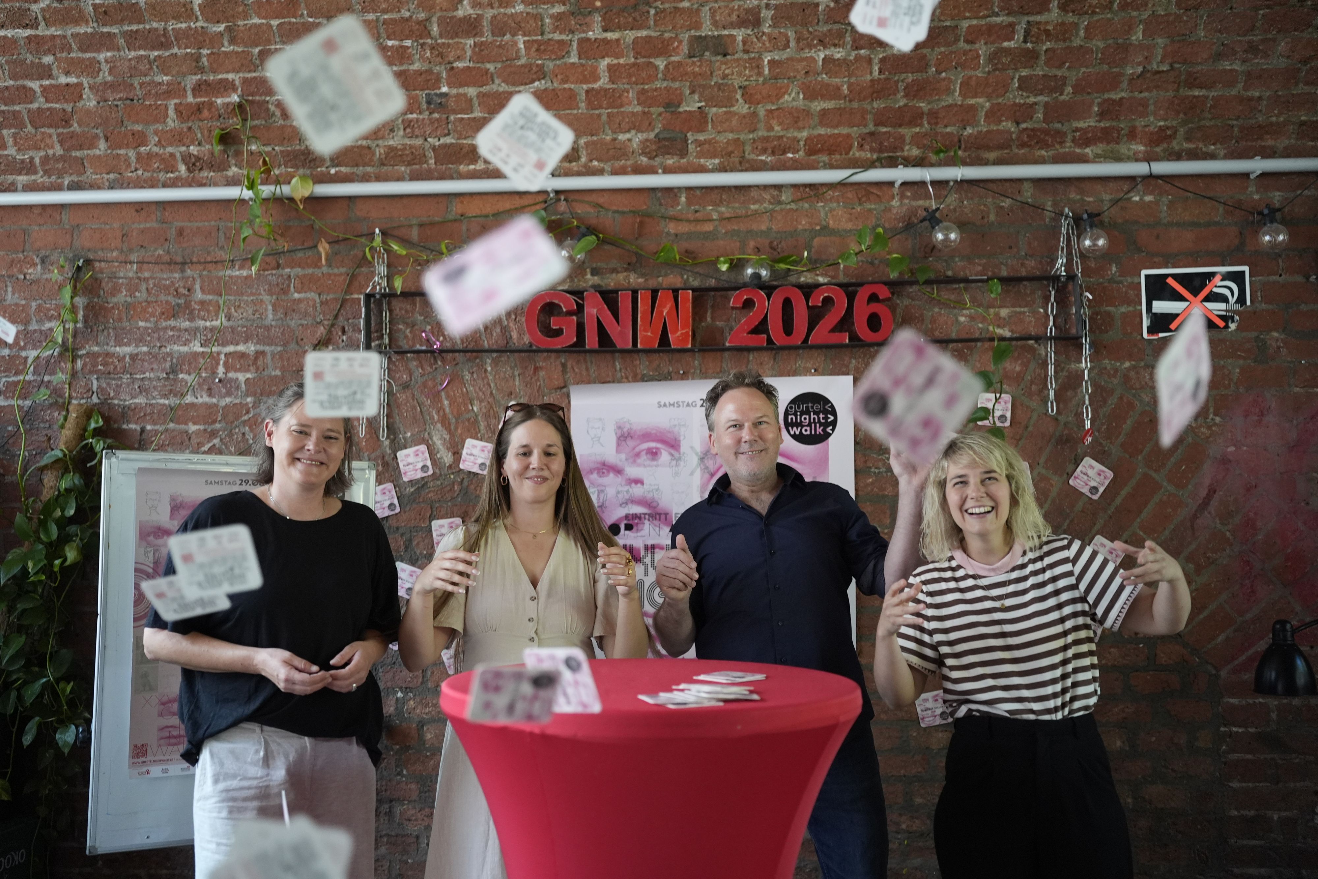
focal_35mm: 35
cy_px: 440
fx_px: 1281
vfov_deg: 37.9
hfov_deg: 54.4
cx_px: 659
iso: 2500
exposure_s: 1/640
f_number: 2
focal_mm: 35
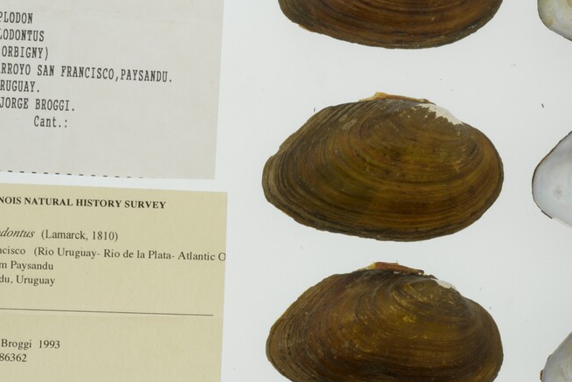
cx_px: 350
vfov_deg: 12.5
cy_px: 216
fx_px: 1748
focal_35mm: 110
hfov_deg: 18.6
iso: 100
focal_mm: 60
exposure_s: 1/10
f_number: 32
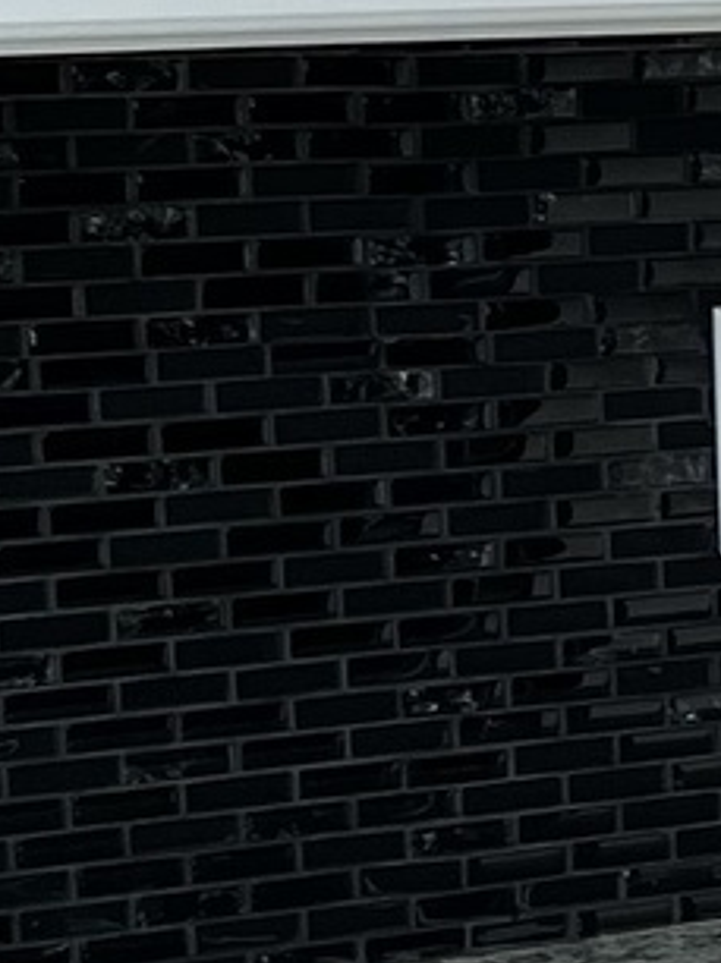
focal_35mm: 196
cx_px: 2660
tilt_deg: -8.4
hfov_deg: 6.4
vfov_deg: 10.1
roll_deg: +0.2
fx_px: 5451
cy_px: 494
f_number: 1.5
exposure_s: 1/120
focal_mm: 5.7
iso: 32
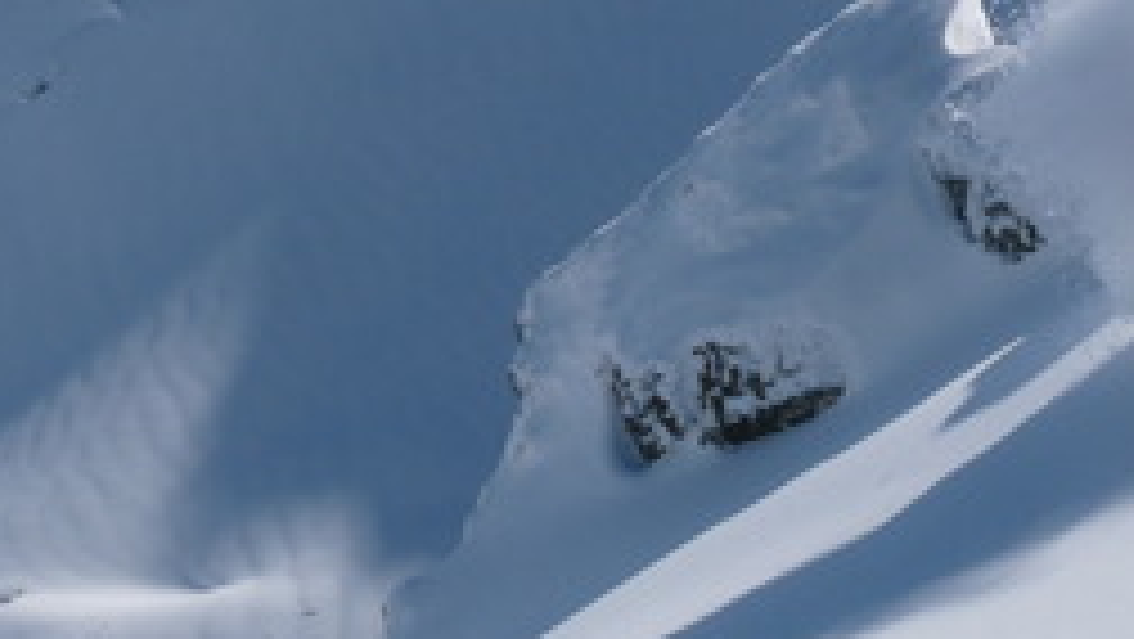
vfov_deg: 11.3
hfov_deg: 20.1
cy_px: 16
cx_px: 738
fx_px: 3189
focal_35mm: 106
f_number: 8
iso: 100
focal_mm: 8.7
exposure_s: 1/640
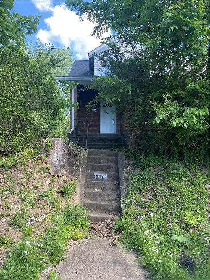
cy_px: 140
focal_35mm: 26
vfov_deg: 67.3
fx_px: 210
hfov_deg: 53.0
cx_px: 105
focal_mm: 4.25
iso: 32
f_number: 1.8
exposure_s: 1/199
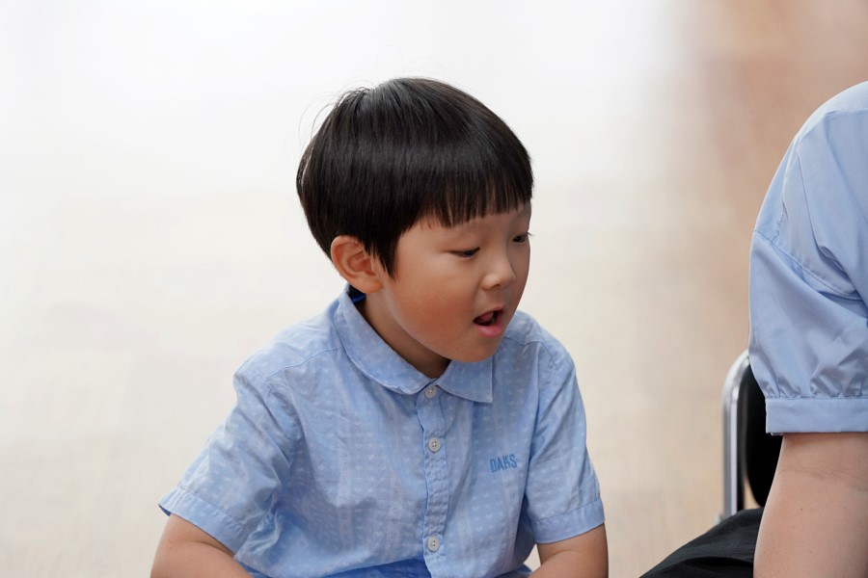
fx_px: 3713
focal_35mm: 154
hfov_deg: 13.3
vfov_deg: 8.9
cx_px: 434
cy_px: 289
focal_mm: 154
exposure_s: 1/160
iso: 1600
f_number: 4
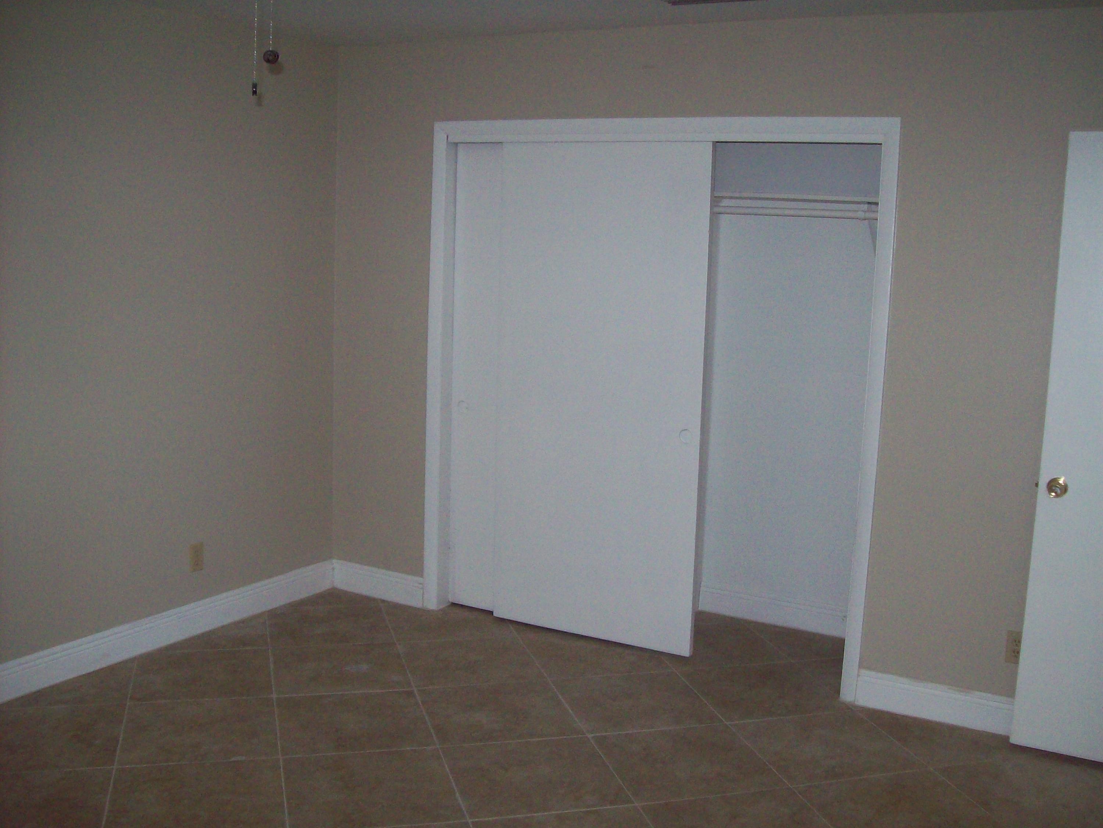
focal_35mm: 36
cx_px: 552
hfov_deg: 51.4
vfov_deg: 39.7
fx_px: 1147
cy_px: 414
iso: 200
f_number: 2.7
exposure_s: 1/64
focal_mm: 6
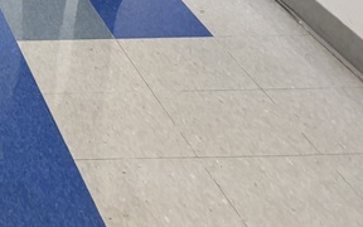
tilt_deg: -10.2
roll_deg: +0.6
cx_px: -180
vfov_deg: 11.9
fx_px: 970
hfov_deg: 18.7
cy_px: -226
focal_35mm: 98
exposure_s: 1/120
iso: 125
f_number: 1.6
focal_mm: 5.96
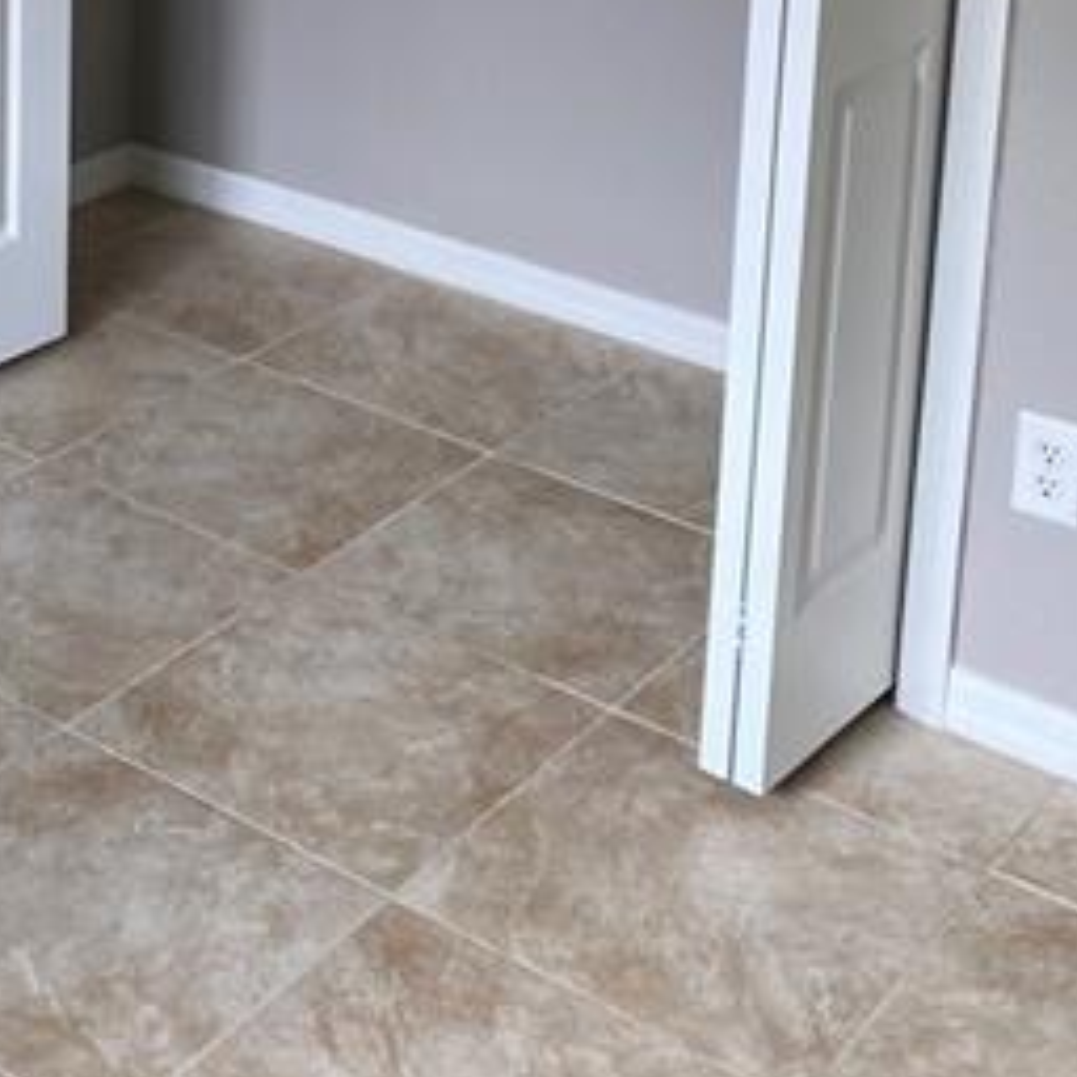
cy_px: -240
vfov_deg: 22.8
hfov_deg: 24.5
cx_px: 168
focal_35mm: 69
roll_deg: -1.4
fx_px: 2429
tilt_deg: -9.6
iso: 100
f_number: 1.8
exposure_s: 1/121
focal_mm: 4.25
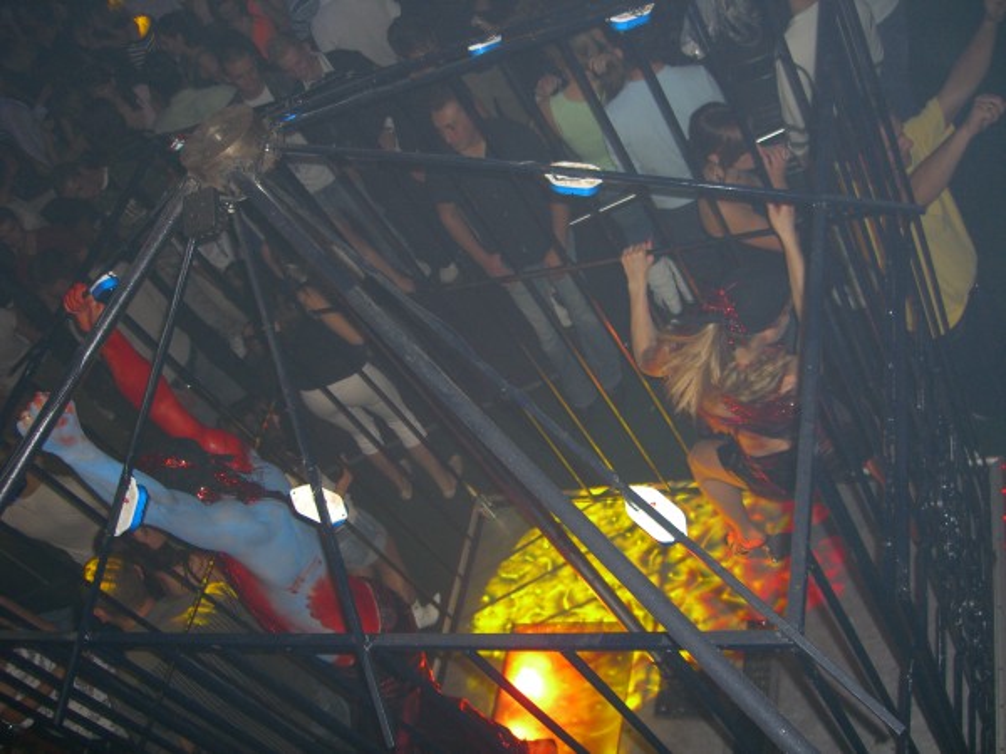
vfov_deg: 37.7
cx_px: 503
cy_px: 377
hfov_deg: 49.0
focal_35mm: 38
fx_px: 1104
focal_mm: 7.9
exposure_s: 1/60
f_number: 2.8
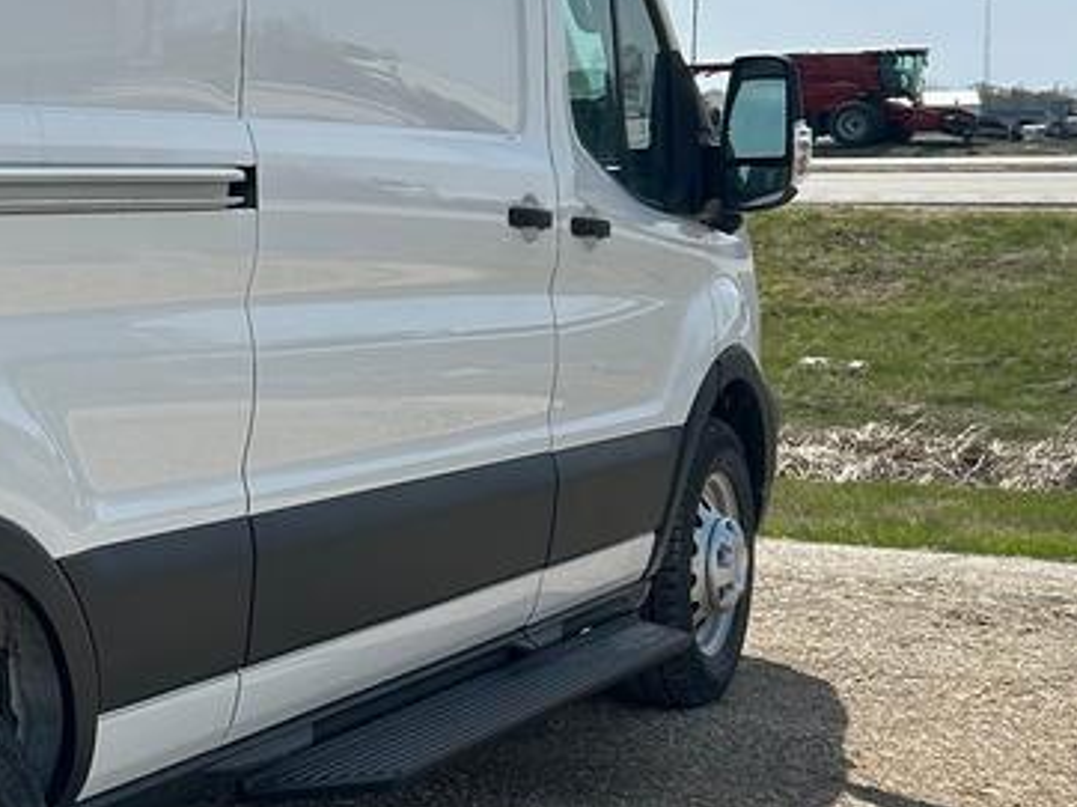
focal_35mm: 92
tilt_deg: -4.9
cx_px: -265
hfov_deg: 19.8
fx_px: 2860
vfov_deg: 16.0
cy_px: 411
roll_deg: +0.4
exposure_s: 1/6211
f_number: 1.5
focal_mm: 5.7
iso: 50
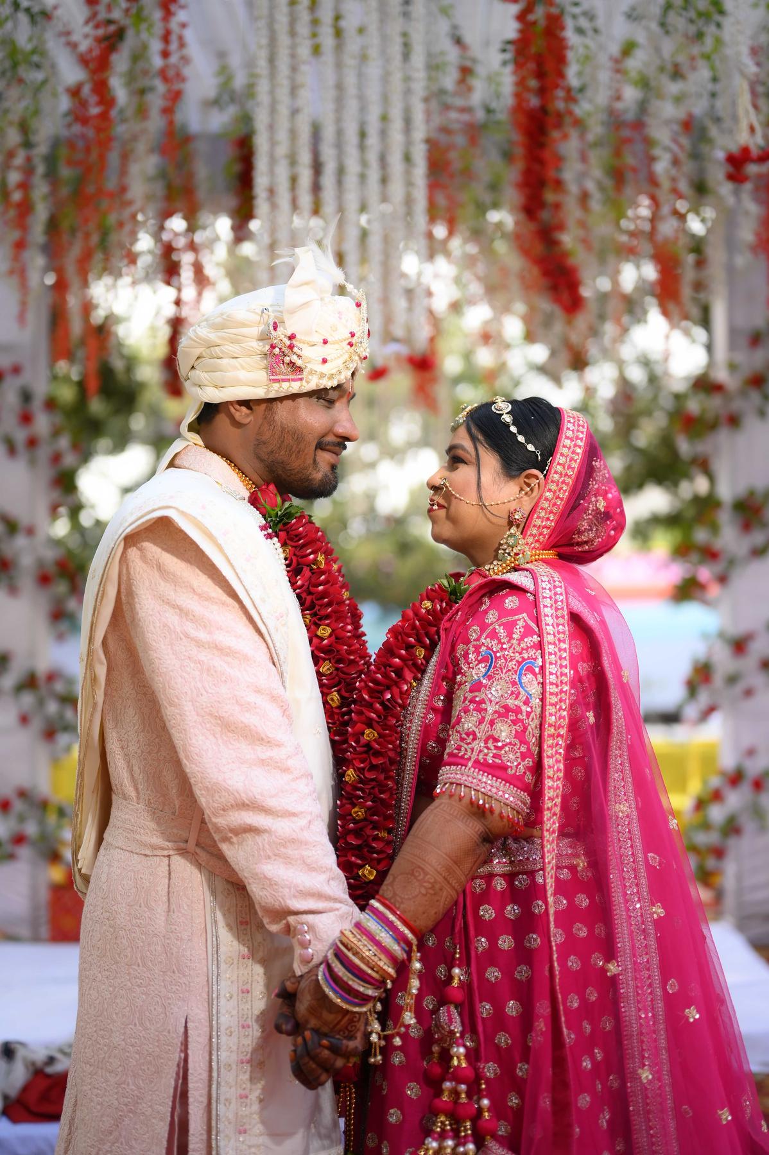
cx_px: 384
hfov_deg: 27.0
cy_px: 578
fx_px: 1604
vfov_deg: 39.6
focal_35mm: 50
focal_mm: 50
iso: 125
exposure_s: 1/400
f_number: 1.8
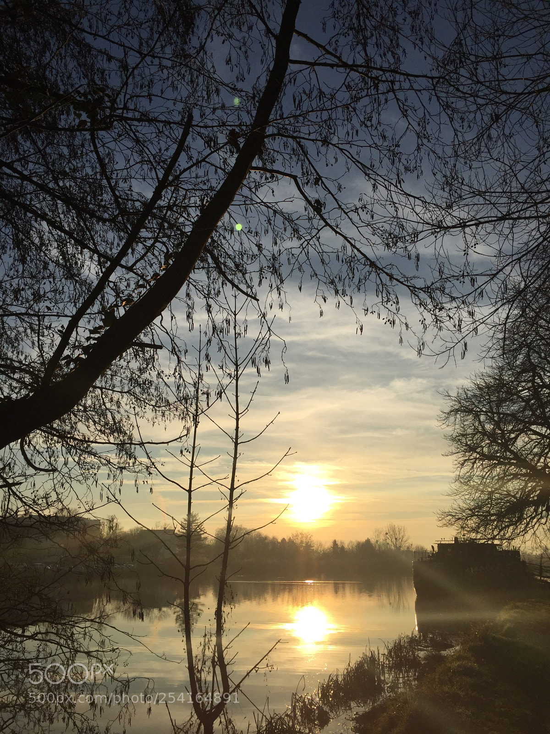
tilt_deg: +18.4
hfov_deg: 48.2
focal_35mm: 29
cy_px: 367
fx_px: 614
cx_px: 275
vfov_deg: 61.7
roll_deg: -0.7
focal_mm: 4.15
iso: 32
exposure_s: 1/5650
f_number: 2.2
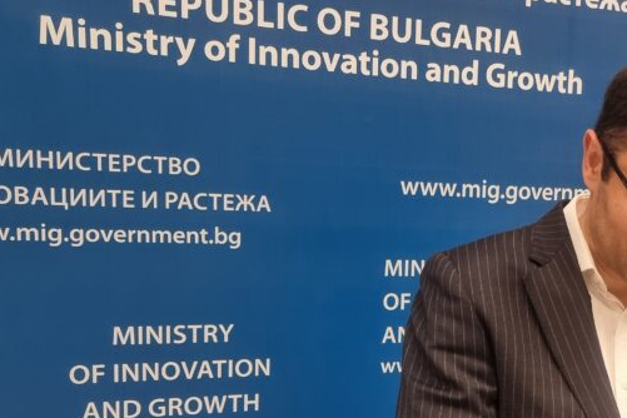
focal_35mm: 51
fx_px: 888
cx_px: 526
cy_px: 283
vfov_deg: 26.3
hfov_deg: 37.1
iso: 250
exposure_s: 1/100
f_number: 1.8
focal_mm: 6.7
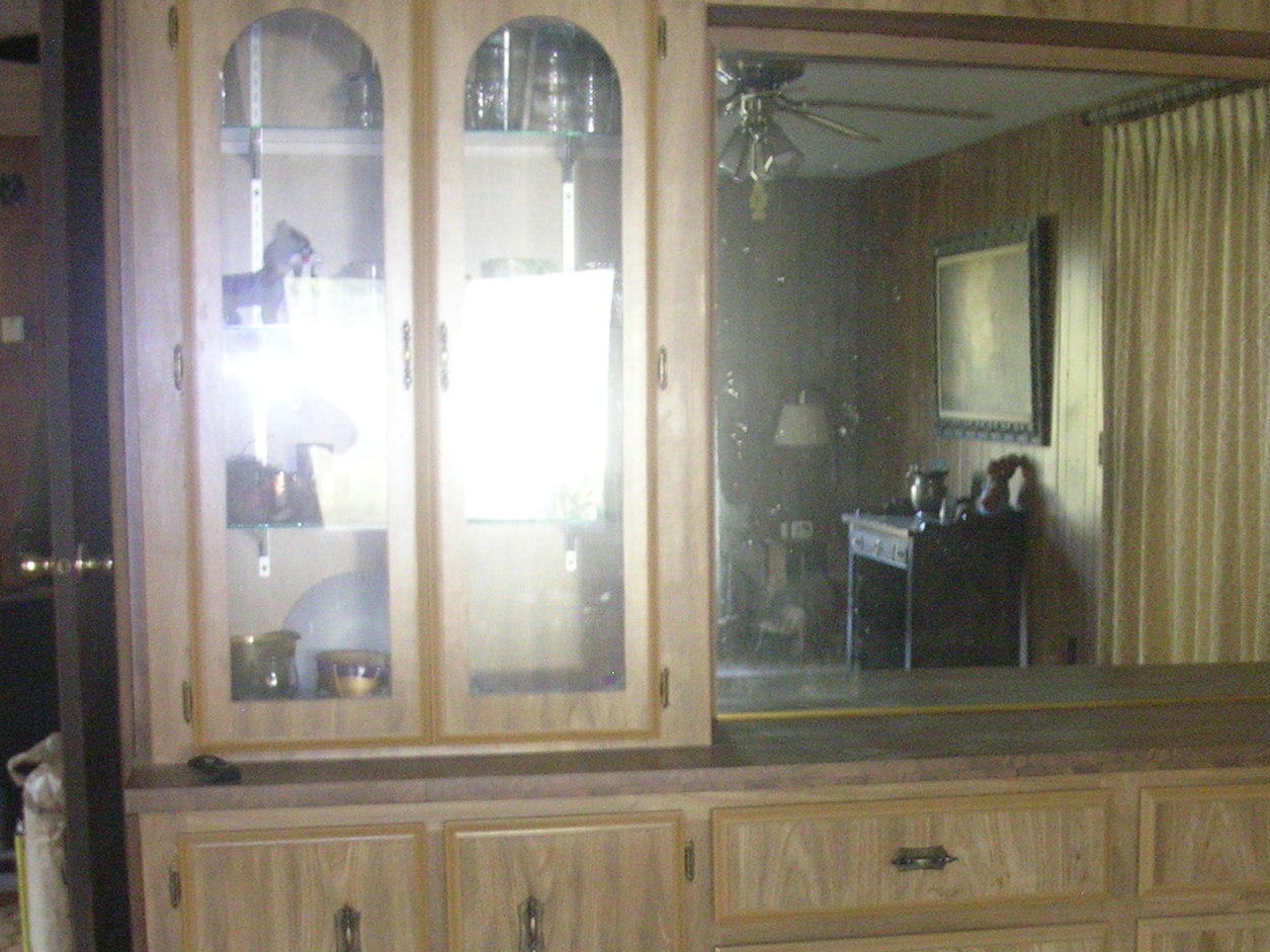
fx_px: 2274
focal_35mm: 62
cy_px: 705
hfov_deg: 30.9
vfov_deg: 23.4
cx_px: 859
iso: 200
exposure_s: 1/7.6
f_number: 2.8
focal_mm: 5.8
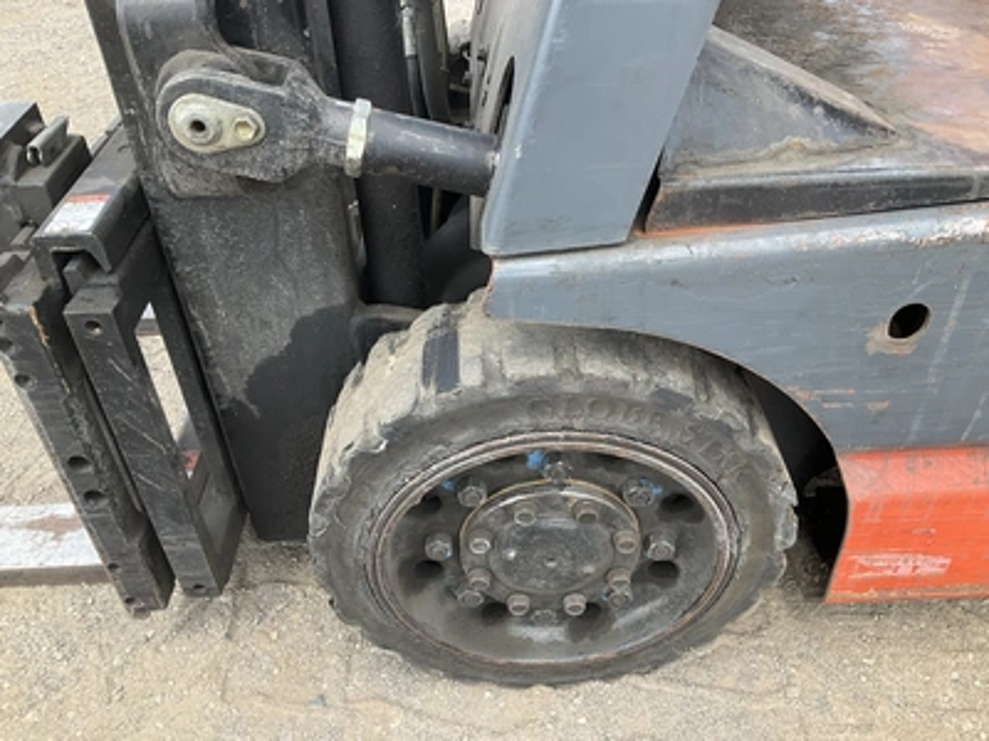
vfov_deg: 48.2
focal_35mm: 29
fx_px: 829
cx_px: 494
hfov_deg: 61.7
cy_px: 370
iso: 25
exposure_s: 1/212
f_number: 1.8
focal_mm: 3
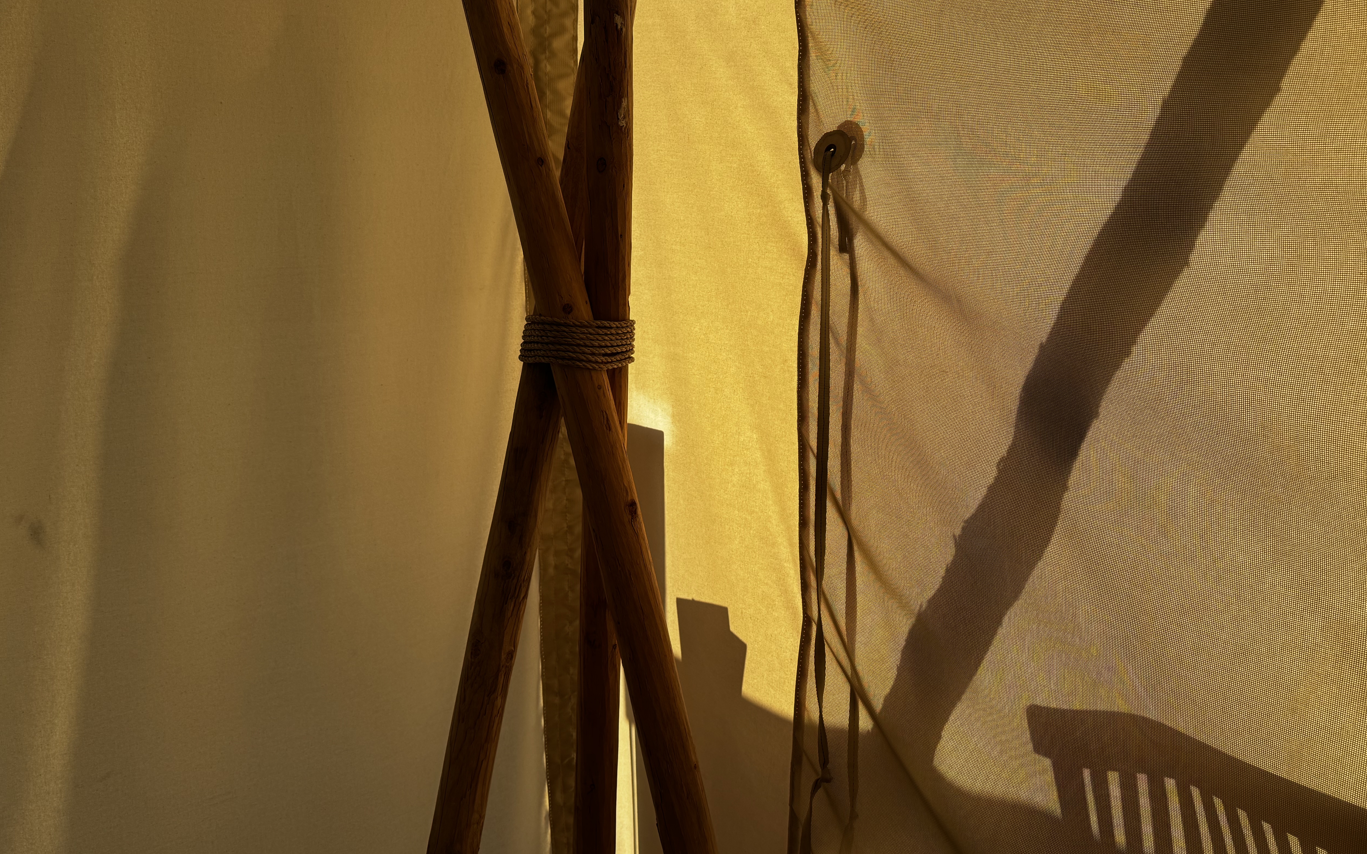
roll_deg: +1.6
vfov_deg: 43.1
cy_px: 378
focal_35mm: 29
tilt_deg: -8.6
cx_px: 751
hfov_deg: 64.5
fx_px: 1080
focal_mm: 6.76
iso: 80
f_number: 1.78
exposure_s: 1/842
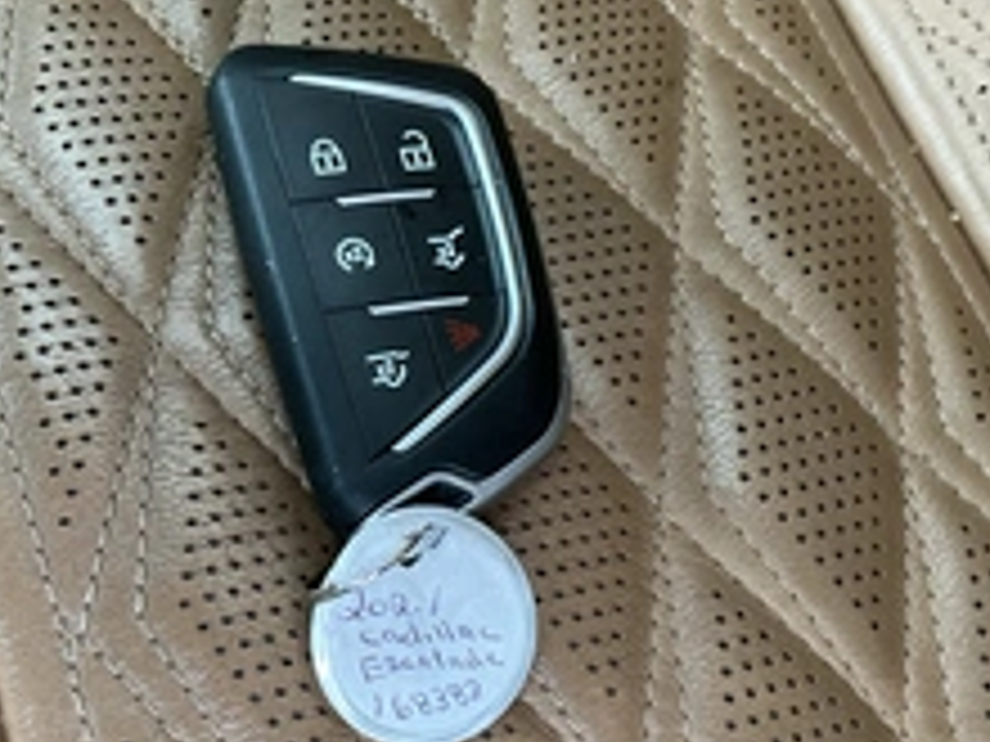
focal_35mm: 51
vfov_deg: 28.5
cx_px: 382
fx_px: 1459
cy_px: 405
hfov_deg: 37.3
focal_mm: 3
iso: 100
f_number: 1.8
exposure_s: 1/60
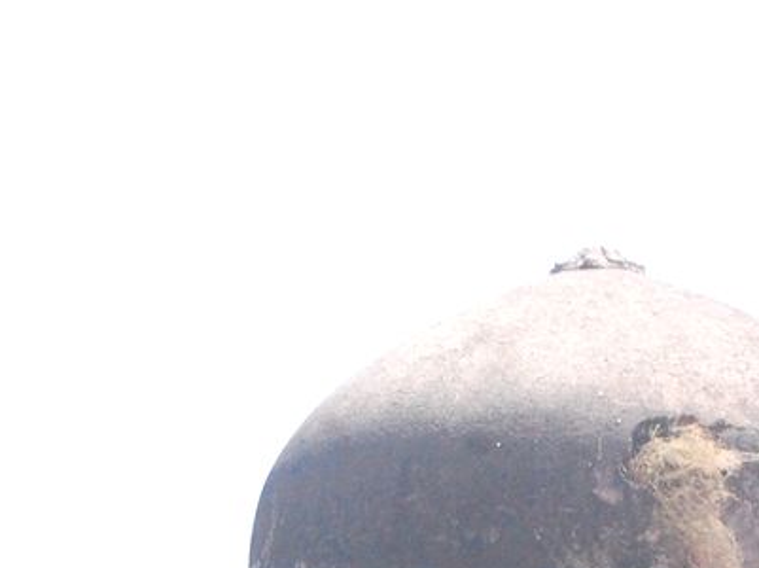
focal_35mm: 312
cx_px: -157
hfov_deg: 6.3
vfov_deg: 4.7
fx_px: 6832
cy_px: 946
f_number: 13
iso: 1600
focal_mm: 55
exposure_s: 1/640
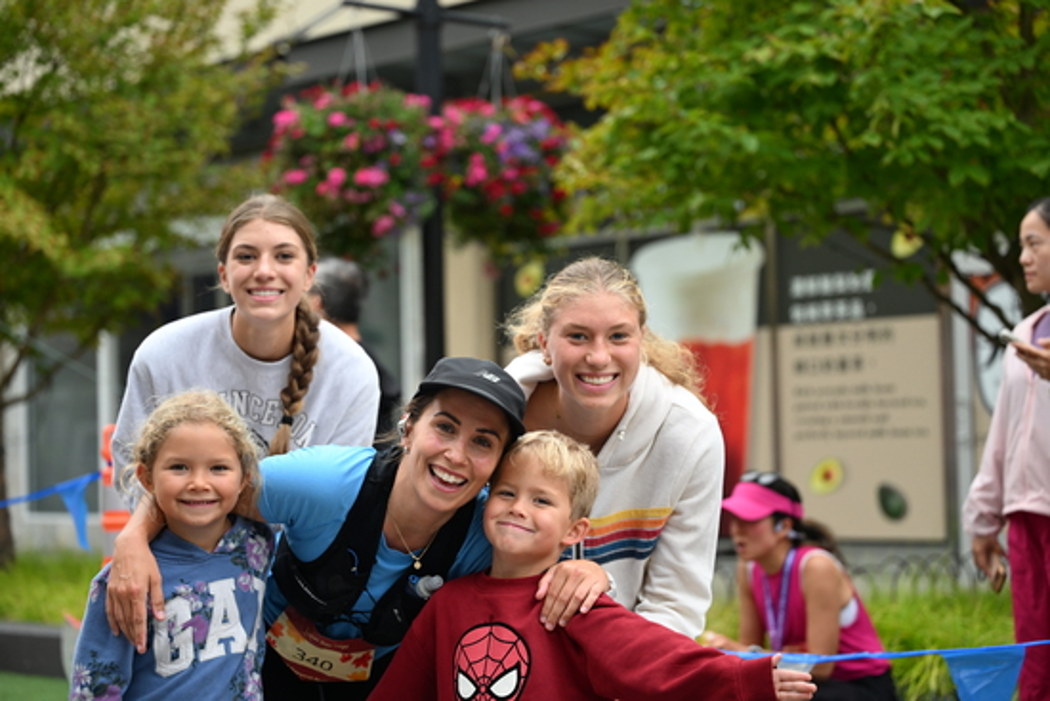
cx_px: 525
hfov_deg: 28.8
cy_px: 350
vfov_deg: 19.5
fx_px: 2042
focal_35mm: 70
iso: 640
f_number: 2.8
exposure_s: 1/1600
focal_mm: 70
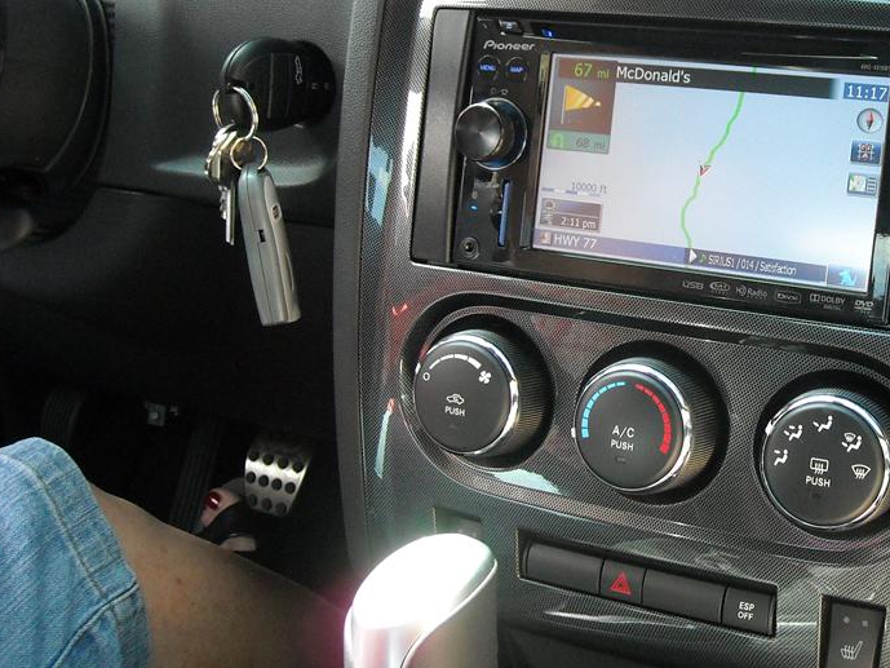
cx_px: 643
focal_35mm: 52
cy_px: 227
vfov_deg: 27.9
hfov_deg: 36.1
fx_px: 1337
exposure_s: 1/192
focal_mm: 5.7
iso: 351
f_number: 2.8
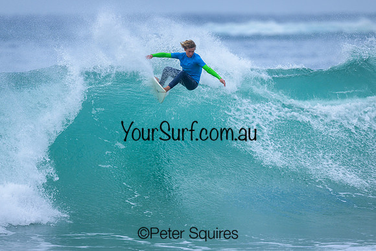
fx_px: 8357
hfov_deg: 2.6
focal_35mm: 800
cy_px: 126
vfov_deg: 1.7
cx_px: 188
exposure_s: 1/2000
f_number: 6.3
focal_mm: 800
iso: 450
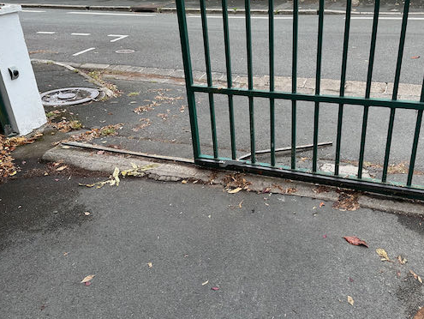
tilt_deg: -25.3
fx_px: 380
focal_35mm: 31
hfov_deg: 57.8
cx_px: 257
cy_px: 129
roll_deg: +1.0
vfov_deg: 45.3
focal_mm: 6.86
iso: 80
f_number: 1.78
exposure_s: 1/816
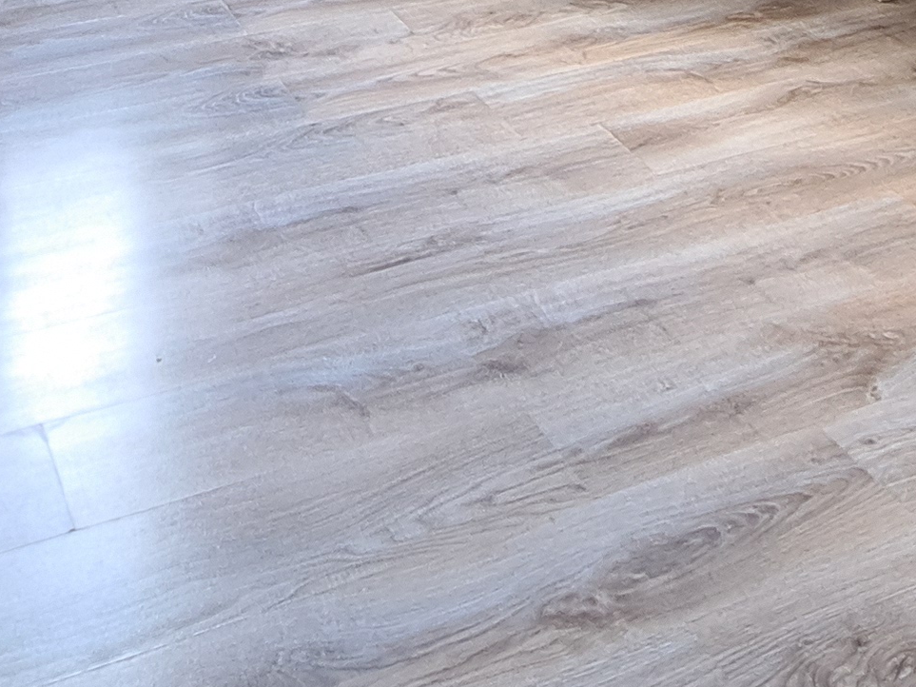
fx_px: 1429
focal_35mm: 54
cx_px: 369
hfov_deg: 35.4
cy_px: -538
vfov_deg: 20.0
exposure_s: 1/50
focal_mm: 1.74
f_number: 2.2
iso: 64
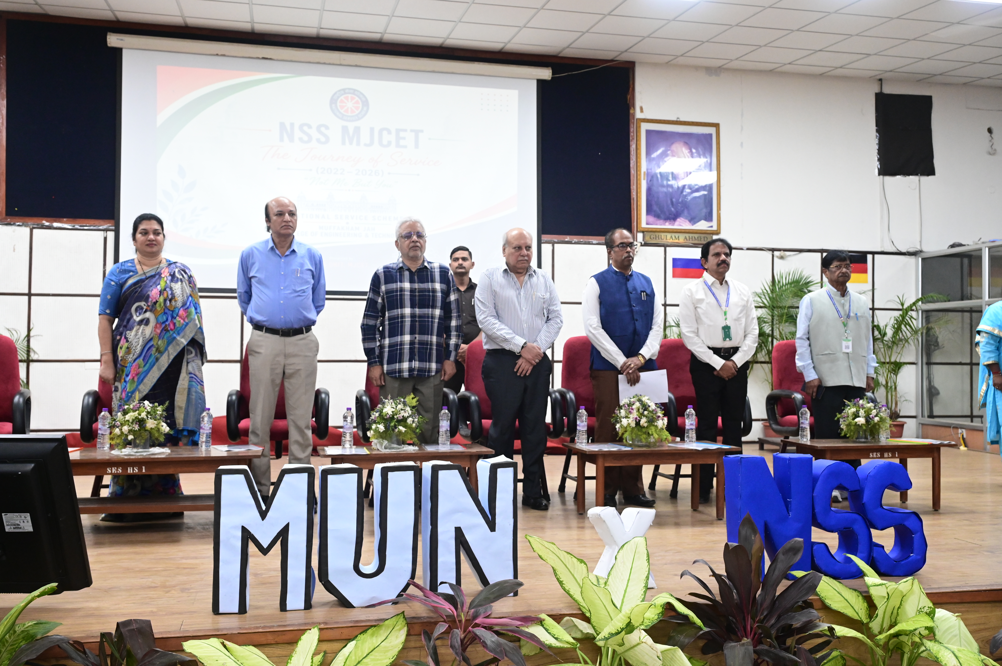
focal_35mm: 34
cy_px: 333
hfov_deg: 56.5
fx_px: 932
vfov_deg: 39.4
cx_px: 501
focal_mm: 33.5
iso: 5000
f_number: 5.6
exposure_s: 1/125
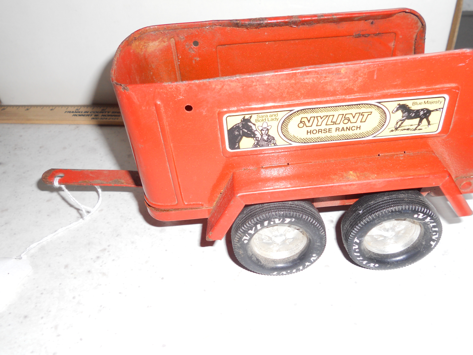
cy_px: 178
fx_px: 437
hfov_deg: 56.8
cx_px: 236
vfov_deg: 44.2
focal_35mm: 32
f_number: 3.5
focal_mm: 5.8
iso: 80
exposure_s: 1/25
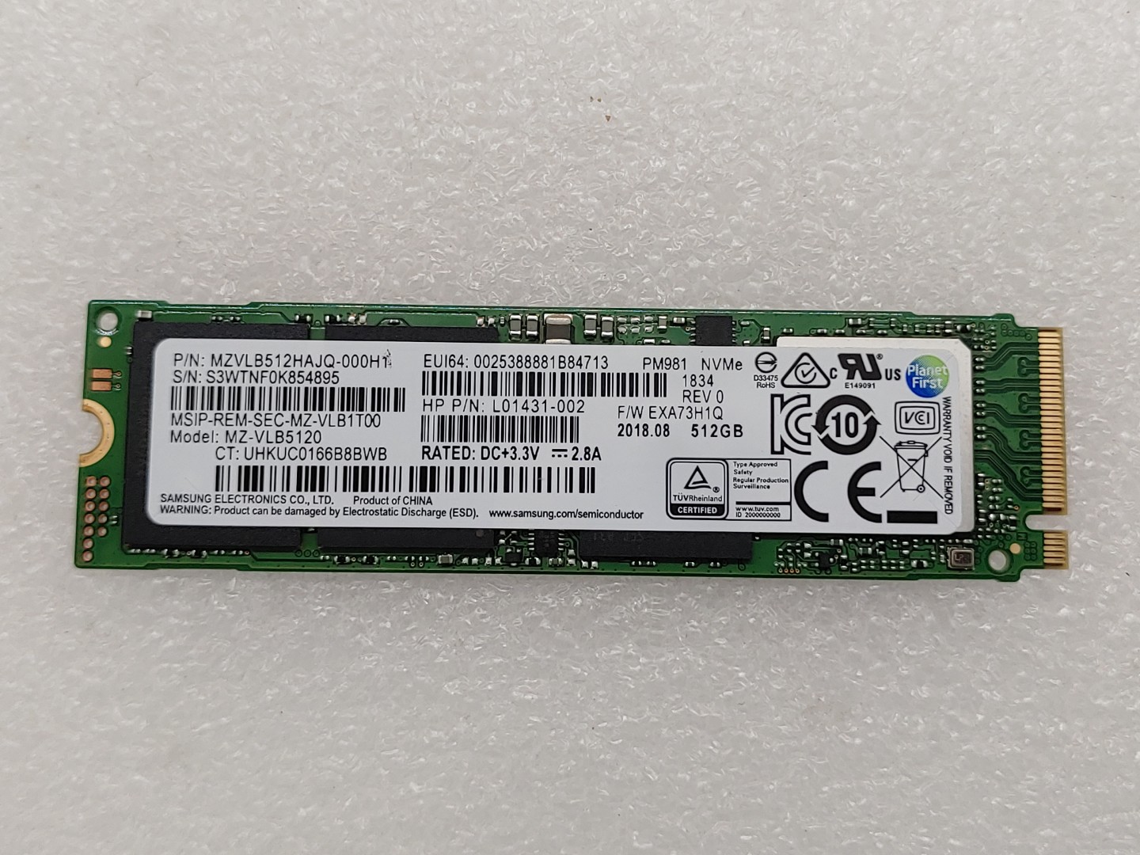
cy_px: 428
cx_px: 570
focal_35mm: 49
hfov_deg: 38.9
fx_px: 1614
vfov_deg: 29.7
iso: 50
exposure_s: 1/149
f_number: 1.8
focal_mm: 4.36
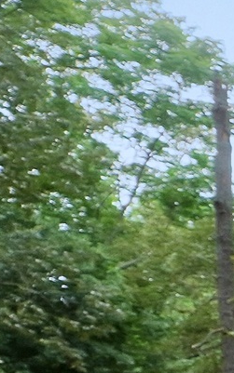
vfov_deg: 16.2
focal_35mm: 117
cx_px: 1157
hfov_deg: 6.4
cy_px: 566
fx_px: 1193
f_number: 5.6
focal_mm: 10
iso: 100
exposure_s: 1/80
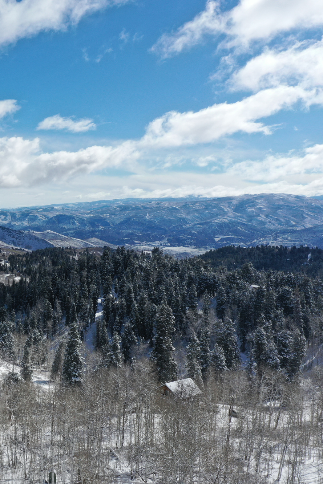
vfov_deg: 45.4
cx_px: -30
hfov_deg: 28.4
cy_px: 239
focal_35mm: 43
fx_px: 579
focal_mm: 10.26
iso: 100
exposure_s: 1/500
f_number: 7.1
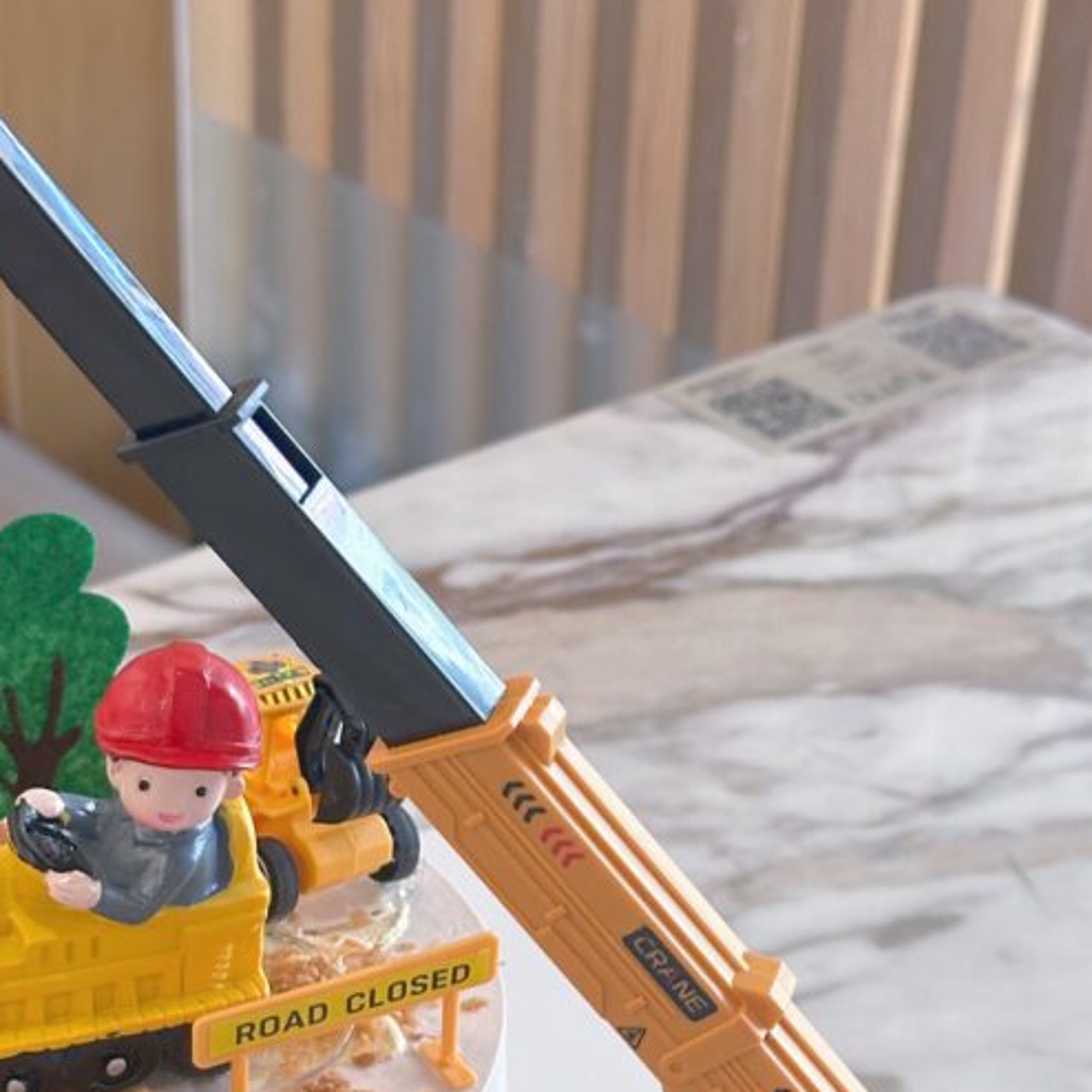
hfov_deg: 19.7
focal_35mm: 88
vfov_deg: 19.6
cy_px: 833
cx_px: 477
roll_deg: -1.3
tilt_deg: -33.7
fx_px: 3141
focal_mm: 6.86
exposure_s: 1/50
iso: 125
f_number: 1.78
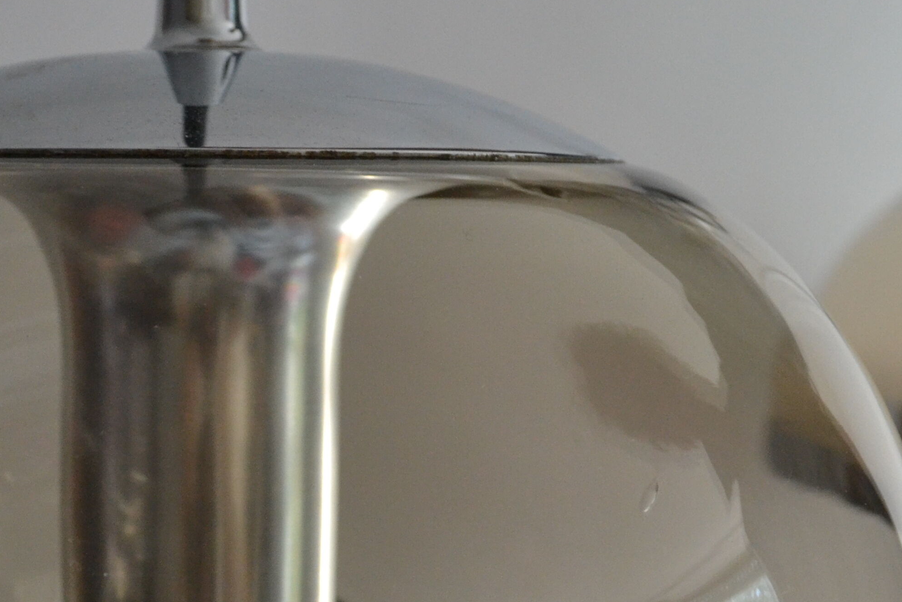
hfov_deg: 26.0
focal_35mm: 77
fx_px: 1929
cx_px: 218
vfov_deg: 17.2
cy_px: 659
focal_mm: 22
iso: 1600
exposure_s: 1/125
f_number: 5.6
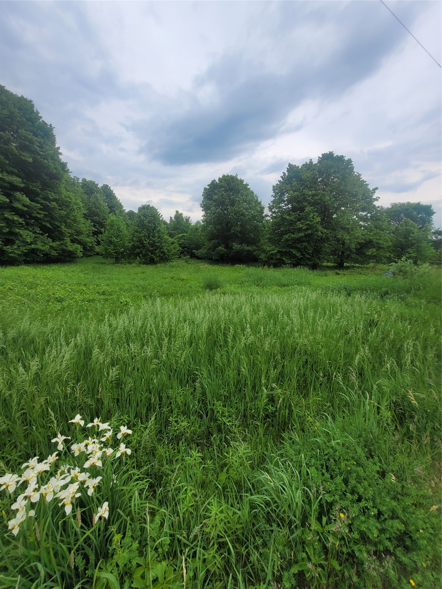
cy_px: 294
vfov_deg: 106.2
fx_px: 221
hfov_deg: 89.9
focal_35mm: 13
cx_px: 221
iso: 40
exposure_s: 1/664
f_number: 2.2
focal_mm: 1.74
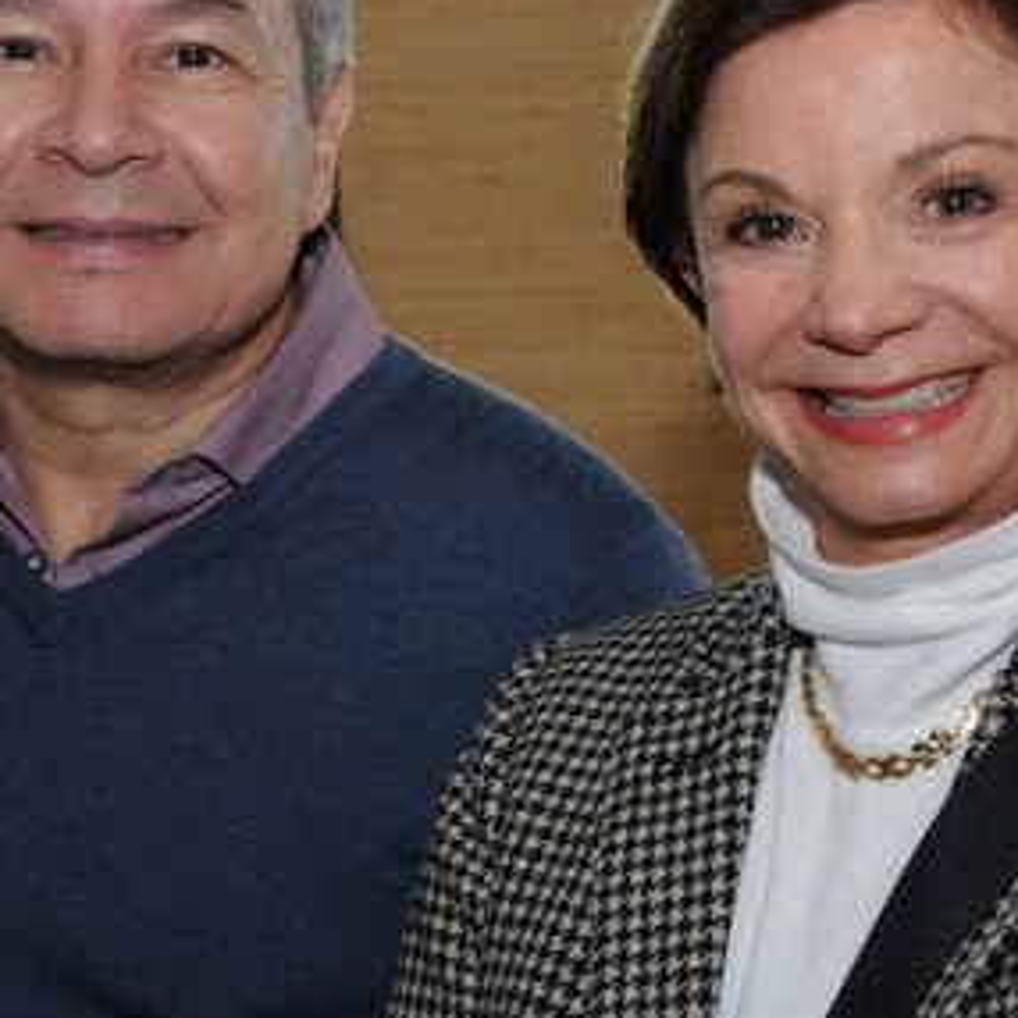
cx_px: 513
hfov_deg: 14.4
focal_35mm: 121
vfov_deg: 14.4
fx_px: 4026
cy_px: 536
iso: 500
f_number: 8
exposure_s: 1/60
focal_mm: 34
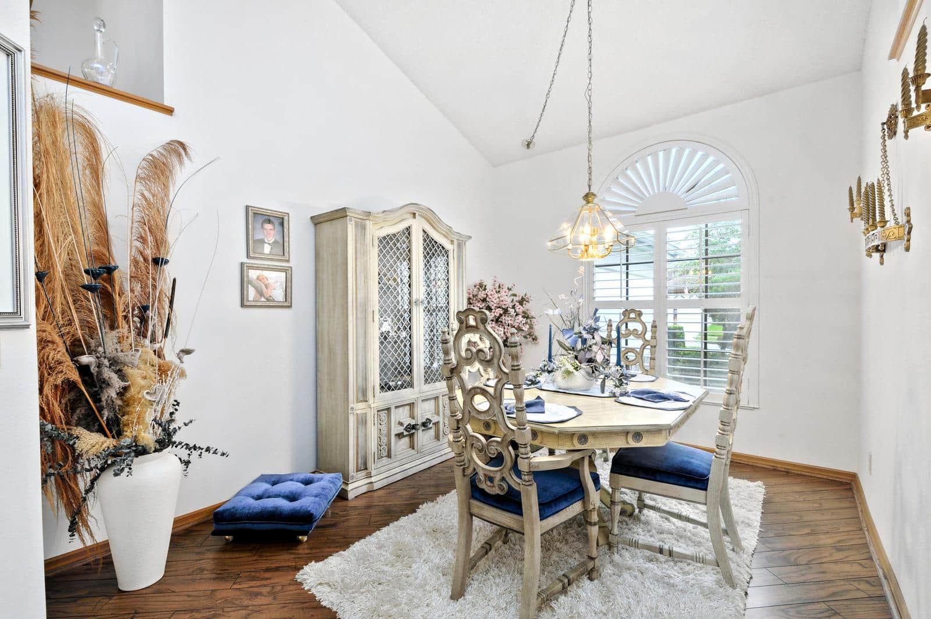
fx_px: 387
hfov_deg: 100.5
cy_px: 310
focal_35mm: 15
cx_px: 466
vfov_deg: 77.2
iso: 250
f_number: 8
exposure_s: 1/1.25
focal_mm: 10
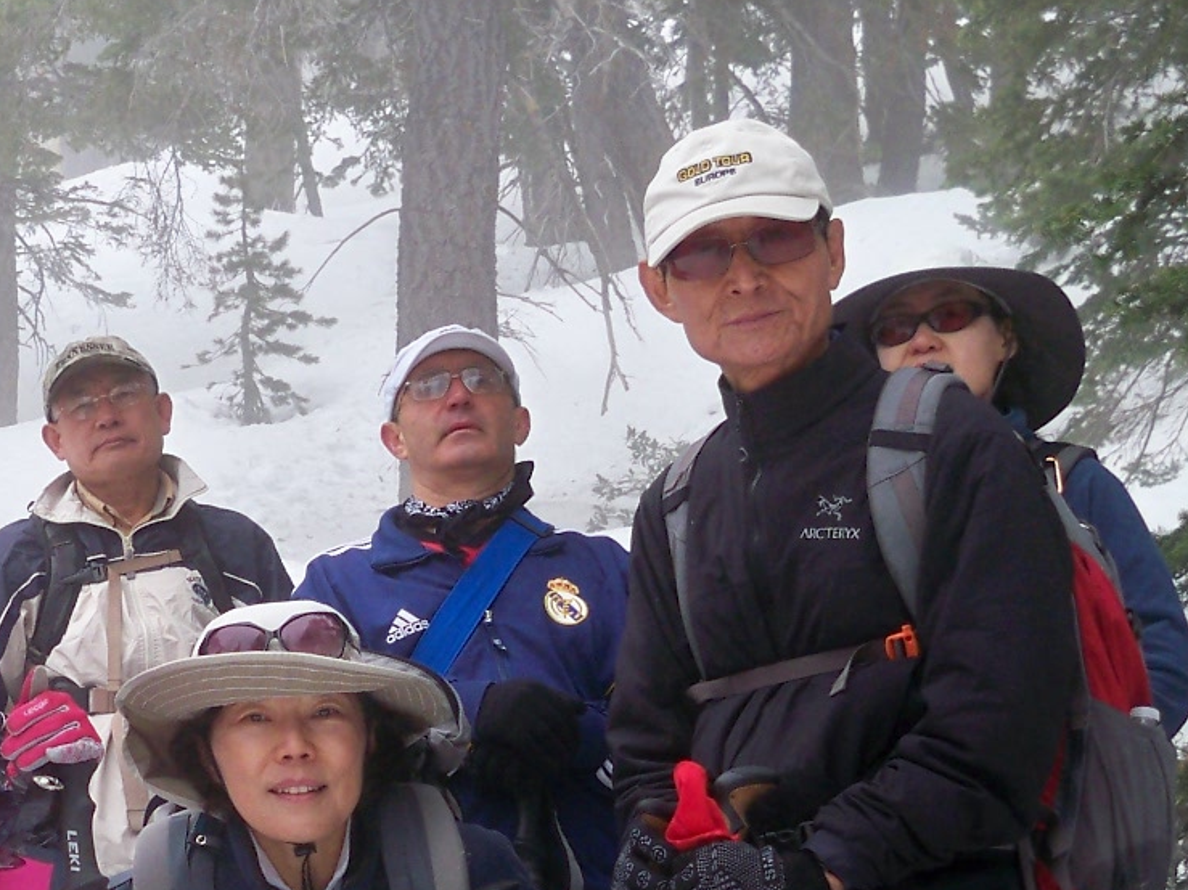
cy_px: 728
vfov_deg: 15.1
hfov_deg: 19.7
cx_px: 34
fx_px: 3328
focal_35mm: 97
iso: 80
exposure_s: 1/400
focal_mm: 6.3
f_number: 3.1
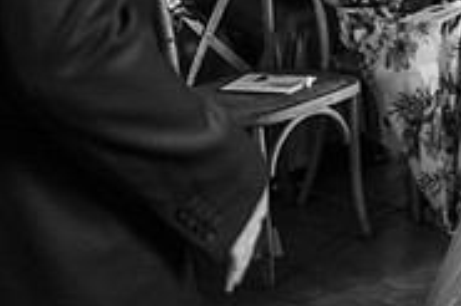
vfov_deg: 11.8
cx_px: 720
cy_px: -164
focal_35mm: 110
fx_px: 1407
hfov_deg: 16.7
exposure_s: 1/400
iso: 100
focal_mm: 35
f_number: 2
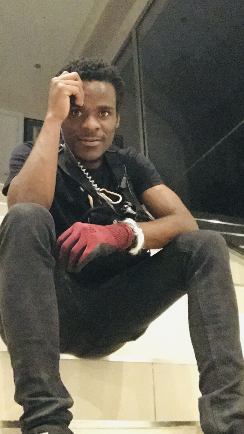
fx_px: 495
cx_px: 92
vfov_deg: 47.2
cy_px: 179
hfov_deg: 27.6
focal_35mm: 43
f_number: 2.2
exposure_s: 1/17
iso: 1250
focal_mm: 2.87
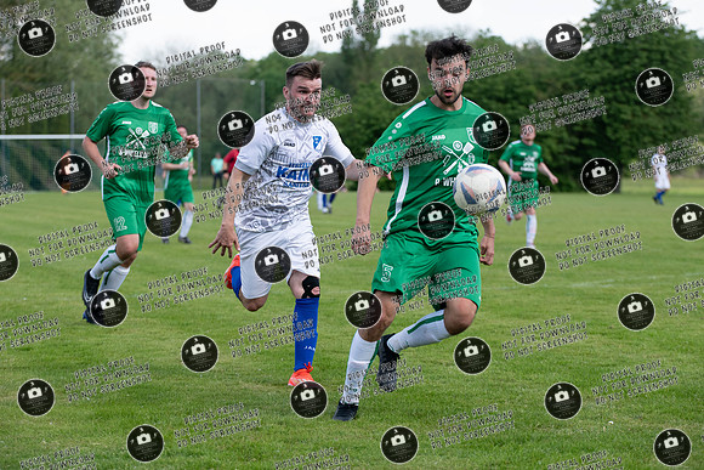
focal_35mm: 122
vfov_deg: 11.3
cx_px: 348
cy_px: 202
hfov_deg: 16.8
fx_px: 2379
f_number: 3.5
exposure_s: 1/1600
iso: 400
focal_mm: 102
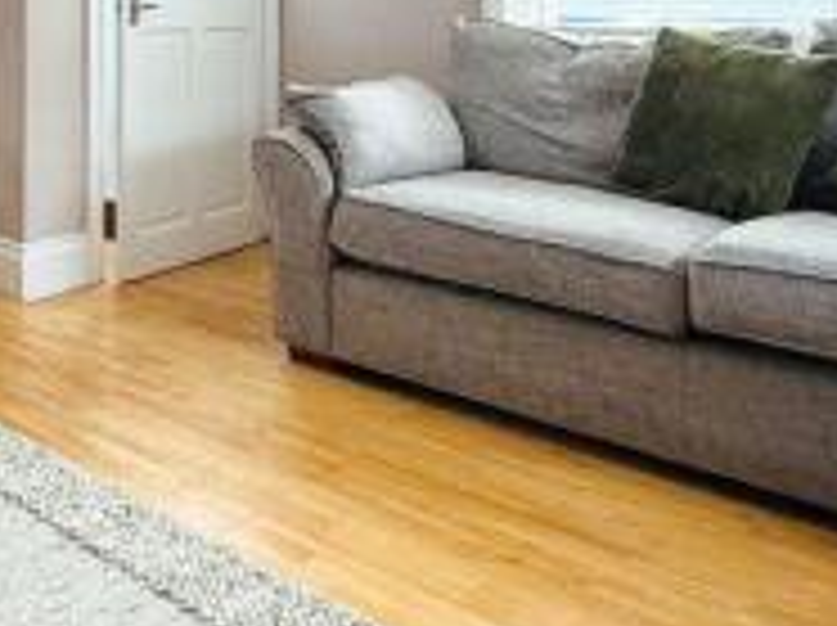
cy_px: 2
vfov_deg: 30.5
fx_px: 1063
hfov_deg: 42.5
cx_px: 295
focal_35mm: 44
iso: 160
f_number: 2.2
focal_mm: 2.22
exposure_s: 1/121
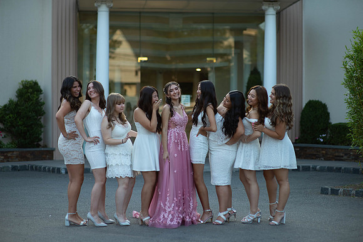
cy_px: 121
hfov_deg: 23.9
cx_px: 182
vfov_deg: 16.1
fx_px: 857
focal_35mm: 85
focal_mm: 85
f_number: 2
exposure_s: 1/1000
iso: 250
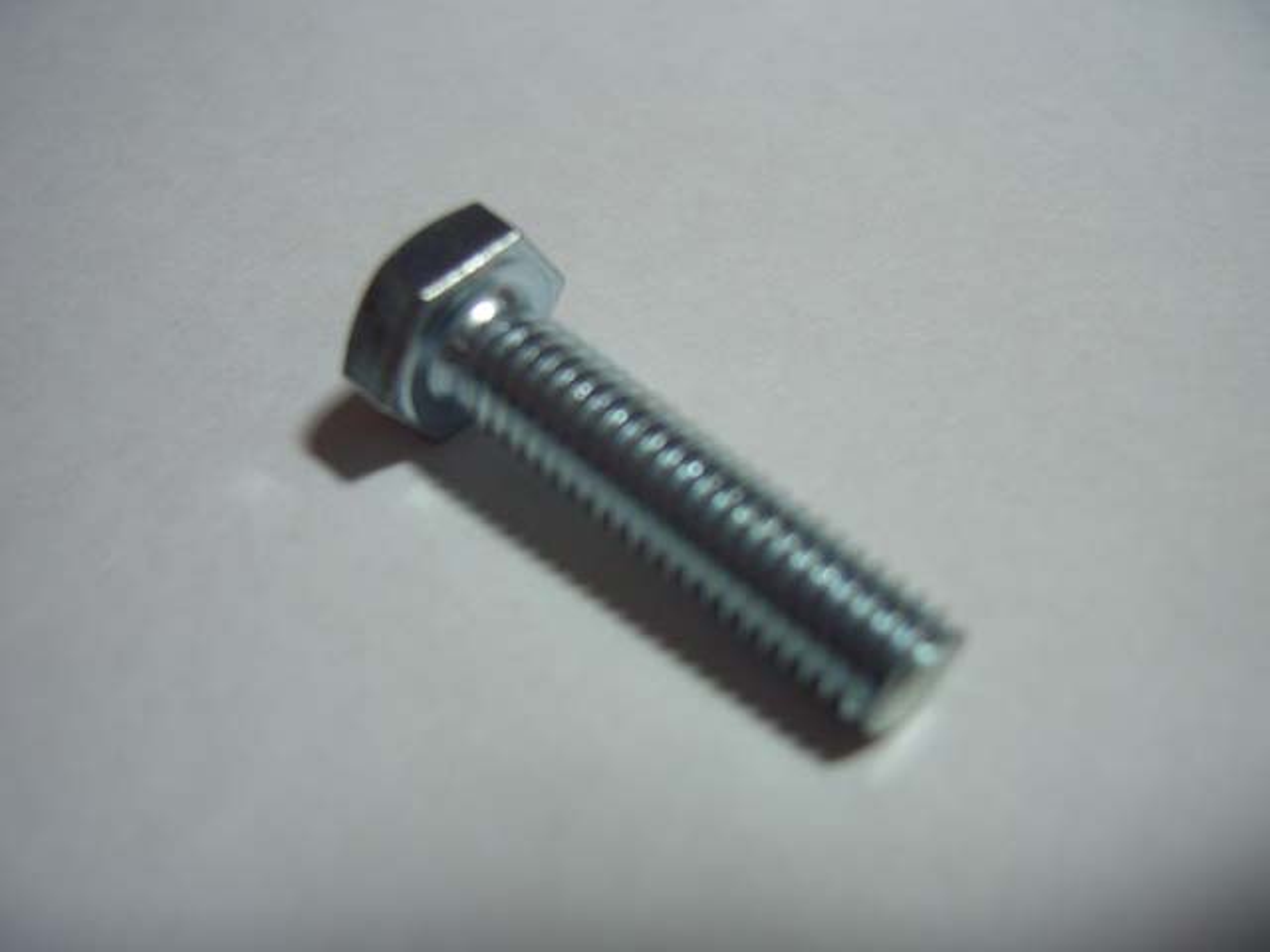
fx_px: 1431
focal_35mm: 39
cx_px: 635
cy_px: 476
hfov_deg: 47.9
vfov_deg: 36.8
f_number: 2.8
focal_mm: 8
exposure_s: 1/60
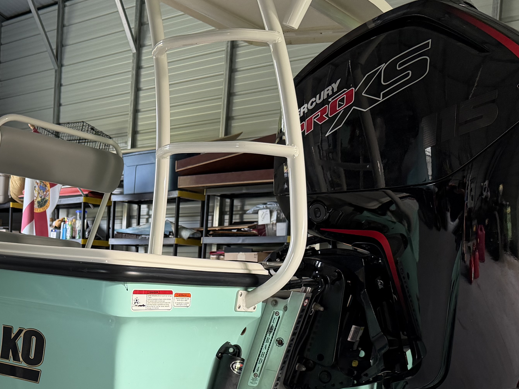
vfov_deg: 27.7
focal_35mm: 51
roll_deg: -2.8
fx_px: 765
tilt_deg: -4.1
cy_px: 336
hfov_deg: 35.7
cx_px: 70
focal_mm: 6.76
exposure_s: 1/97
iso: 200
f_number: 1.78
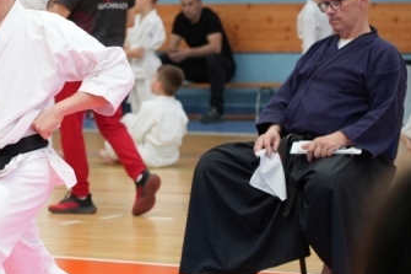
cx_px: -64
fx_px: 2864
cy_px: 142
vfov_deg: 5.5
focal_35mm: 251
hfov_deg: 8.1
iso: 800
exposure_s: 1/160
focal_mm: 105
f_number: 4.5
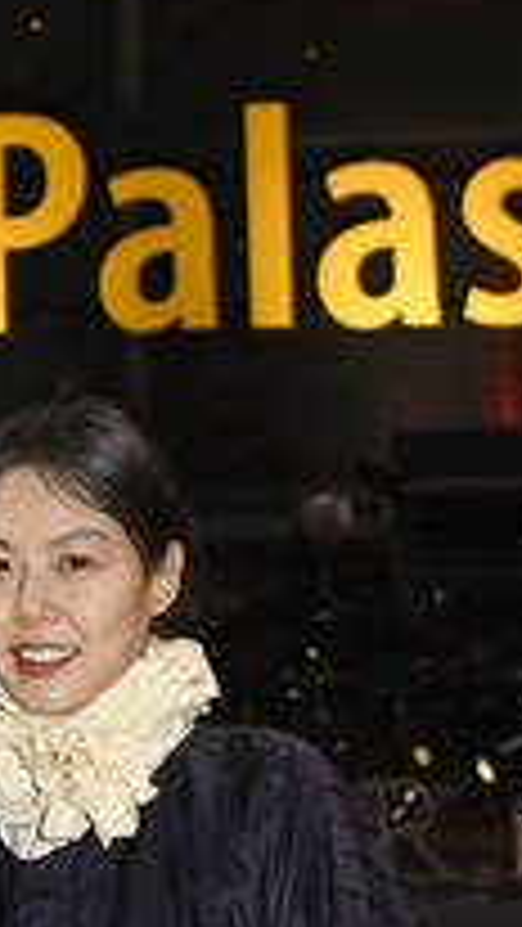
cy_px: 644
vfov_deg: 17.0
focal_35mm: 126
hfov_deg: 9.4
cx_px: -232
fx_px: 3098
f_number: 5.6
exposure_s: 1/250
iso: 1250
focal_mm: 55
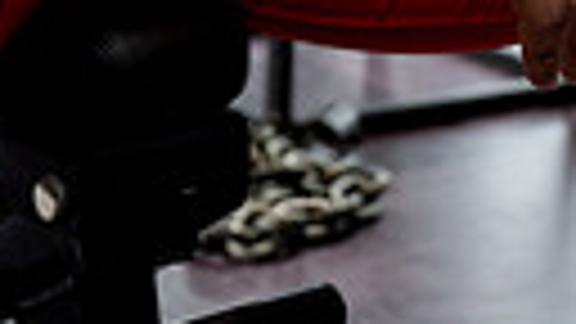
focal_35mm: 129
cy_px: -621
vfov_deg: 8.1
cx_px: 216
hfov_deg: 16.6
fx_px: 1970
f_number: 4
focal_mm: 35
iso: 640
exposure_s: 1/250
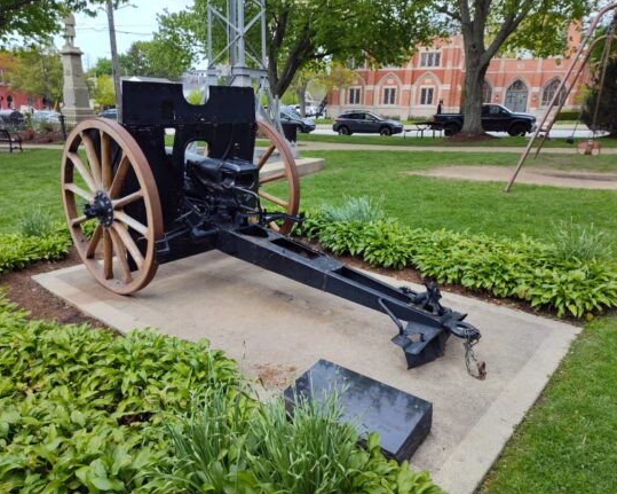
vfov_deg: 56.8
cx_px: 292
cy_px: 243
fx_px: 456
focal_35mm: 25
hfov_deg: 68.1
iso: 100
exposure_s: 1/423
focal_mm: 5.56
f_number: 1.8
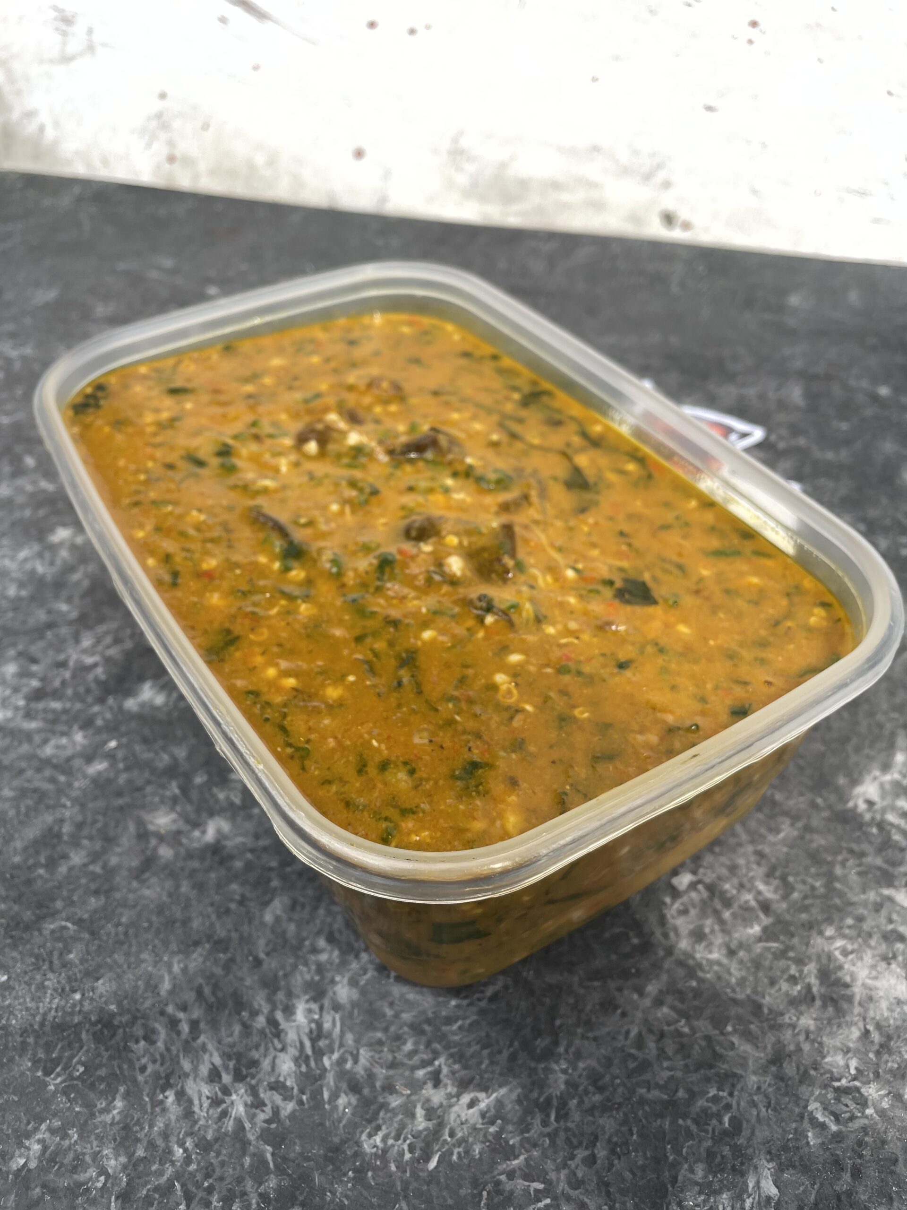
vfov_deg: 67.3
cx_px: 454
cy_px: 605
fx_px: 908
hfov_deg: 53.1
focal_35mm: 26
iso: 50
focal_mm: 4.2
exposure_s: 1/523
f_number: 1.6
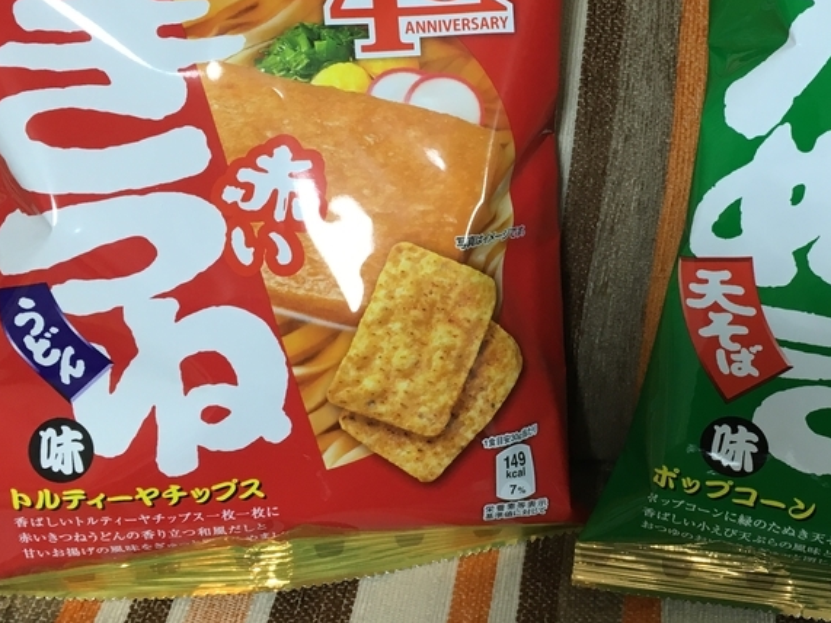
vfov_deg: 27.9
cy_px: 233
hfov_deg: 36.0
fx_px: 1248
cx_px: 624
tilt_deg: -57.3
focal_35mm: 52
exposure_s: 1/30
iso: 50
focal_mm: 4.15
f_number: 2.2
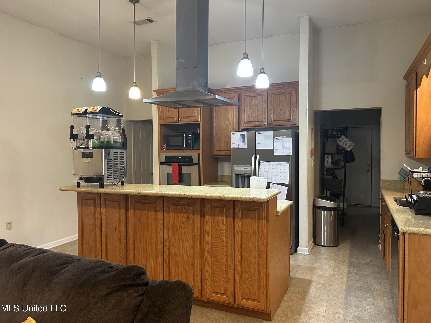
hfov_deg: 67.3
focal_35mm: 26
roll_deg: +0.8
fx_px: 324
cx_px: 216
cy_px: 162
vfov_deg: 53.1
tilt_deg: -2.0
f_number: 1.5
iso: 320
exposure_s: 1/60
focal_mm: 5.7
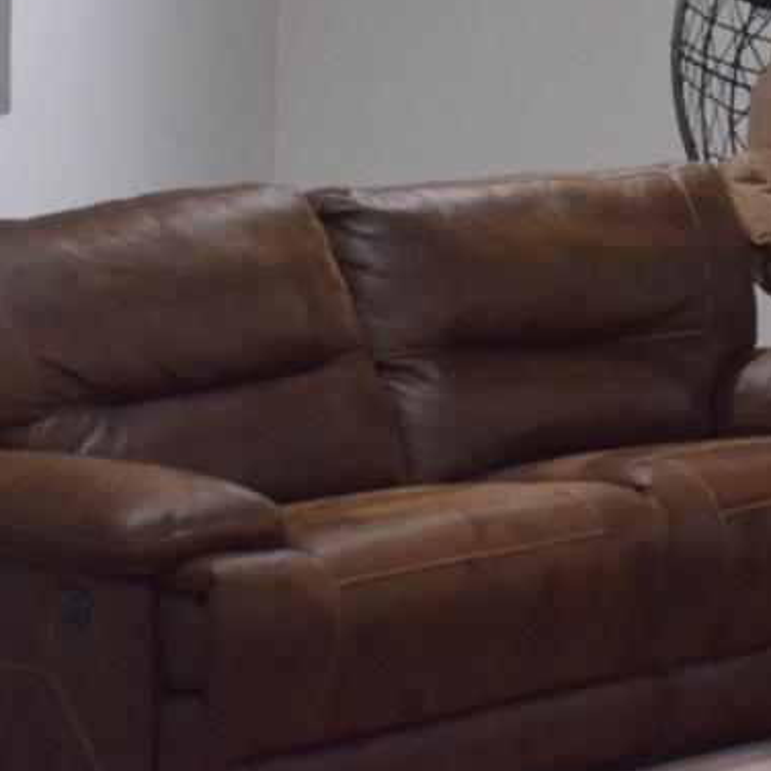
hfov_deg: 9.7
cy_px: -230
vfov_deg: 9.7
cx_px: 943
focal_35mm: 178
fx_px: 4478
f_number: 4.5
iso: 4000
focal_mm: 35
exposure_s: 1/80
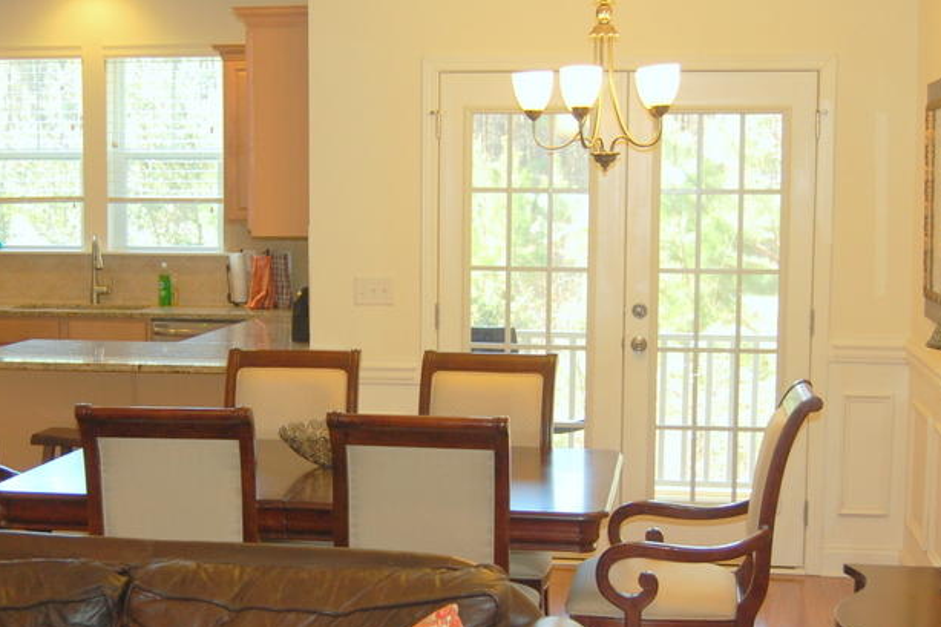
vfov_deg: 20.9
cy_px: 373
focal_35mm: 65
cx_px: 339
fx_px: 1698
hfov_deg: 30.8
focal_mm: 26
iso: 400
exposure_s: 1/60
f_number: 4
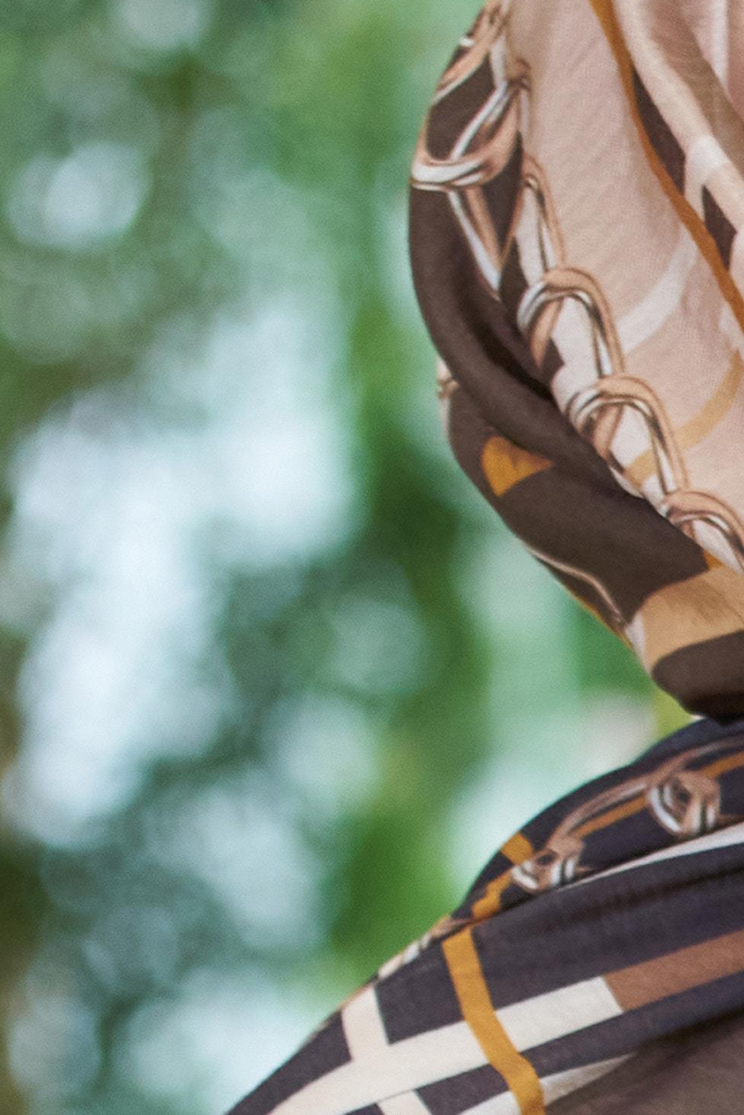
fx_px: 12644
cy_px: 1926
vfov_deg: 5.0
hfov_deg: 3.4
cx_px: 949
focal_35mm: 408
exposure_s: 1/125
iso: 800
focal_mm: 75
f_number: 4
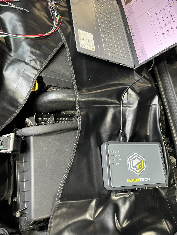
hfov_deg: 53.1
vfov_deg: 67.3
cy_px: 118
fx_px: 177
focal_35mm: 26
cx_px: 88
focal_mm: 5.1
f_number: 1.6
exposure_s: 1/50
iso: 200
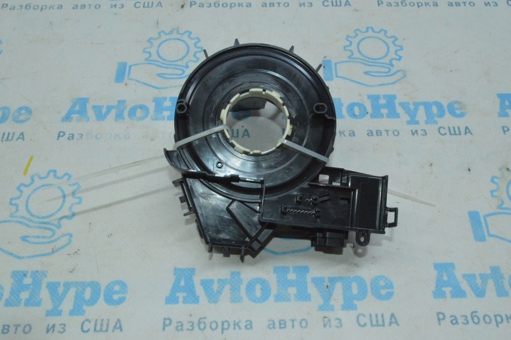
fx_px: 511
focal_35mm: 36
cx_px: 256
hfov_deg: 53.2
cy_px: 170
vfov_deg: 36.8
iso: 4000
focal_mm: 24
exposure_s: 1/40
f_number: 25
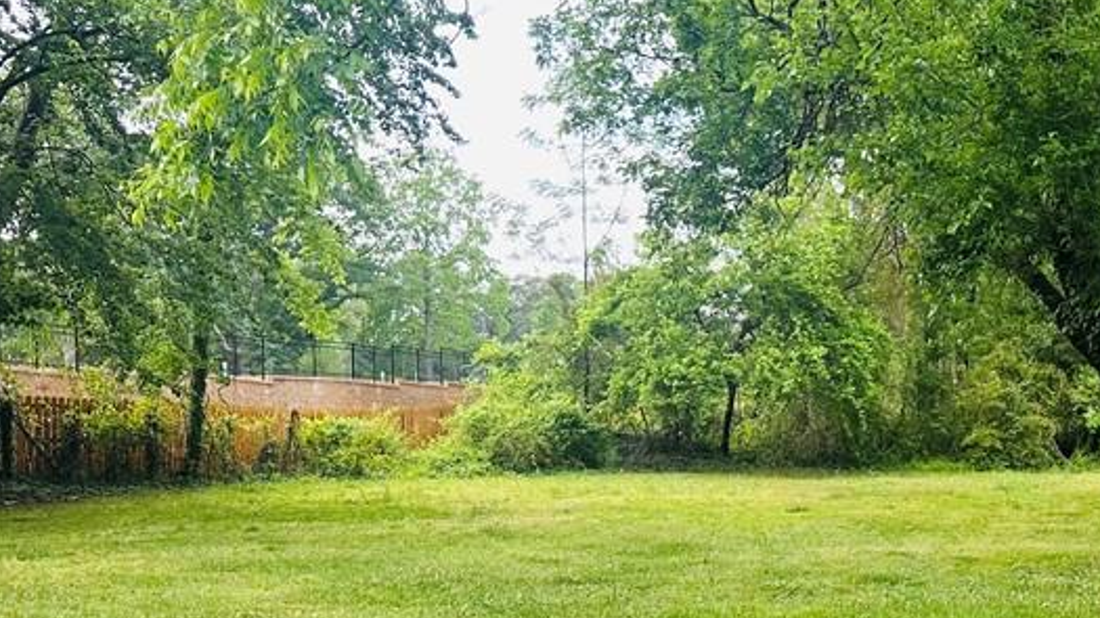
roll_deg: +0.7
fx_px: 1487
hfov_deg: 37.9
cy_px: 517
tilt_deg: -2.0
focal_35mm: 51
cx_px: 989
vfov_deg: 23.1
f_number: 1.78
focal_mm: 6.86
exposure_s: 1/494
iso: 80
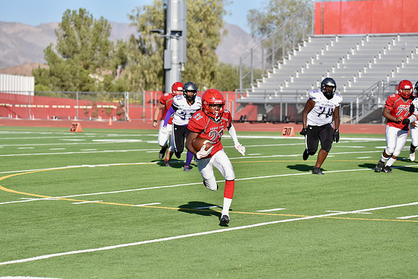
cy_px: 140
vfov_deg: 9.2
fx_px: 1742
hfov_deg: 13.7
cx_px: 209
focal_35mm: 150
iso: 640
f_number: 5.6
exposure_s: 1/4000
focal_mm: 150
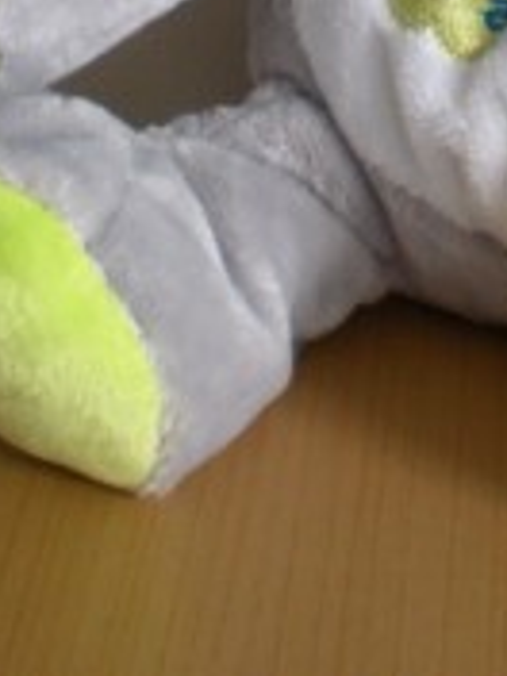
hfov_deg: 13.0
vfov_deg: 16.7
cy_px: -173
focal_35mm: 112
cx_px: 545
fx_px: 2187
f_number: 3.1
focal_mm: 6.3
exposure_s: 1/62.4
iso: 138
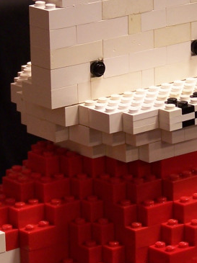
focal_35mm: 264
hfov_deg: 5.6
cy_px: 97
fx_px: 2007
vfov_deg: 7.5
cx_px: 125
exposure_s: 1/2
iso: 80
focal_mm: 15.6
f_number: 3.2
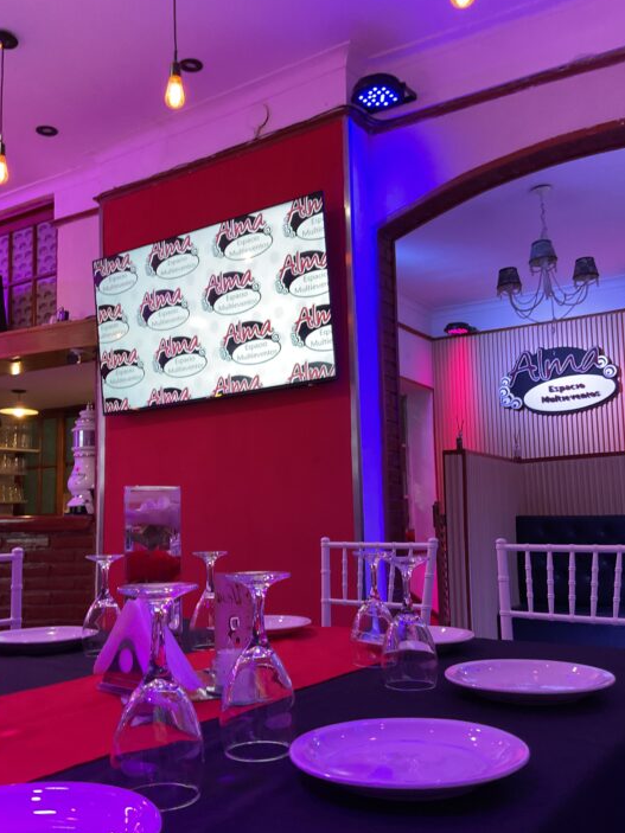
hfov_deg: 42.9
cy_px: 437
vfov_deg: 55.3
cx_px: 306
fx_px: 795
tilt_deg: +5.7
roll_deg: +2.1
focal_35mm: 33
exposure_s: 1/40
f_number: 1.8
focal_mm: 3
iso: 320
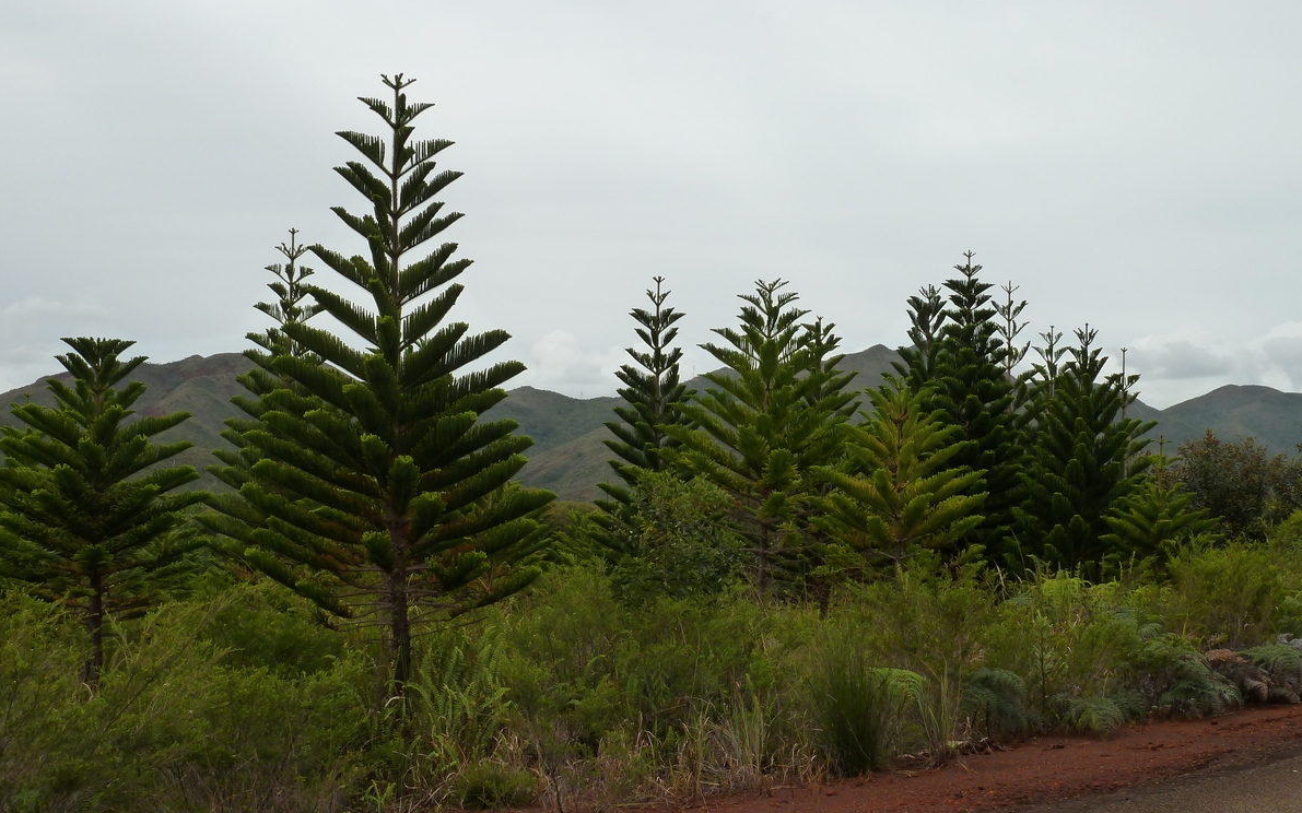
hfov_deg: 42.7
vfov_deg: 27.4
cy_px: 484
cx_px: 653
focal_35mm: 47
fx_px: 1667
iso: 125
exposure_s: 1/400
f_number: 5
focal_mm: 7.3
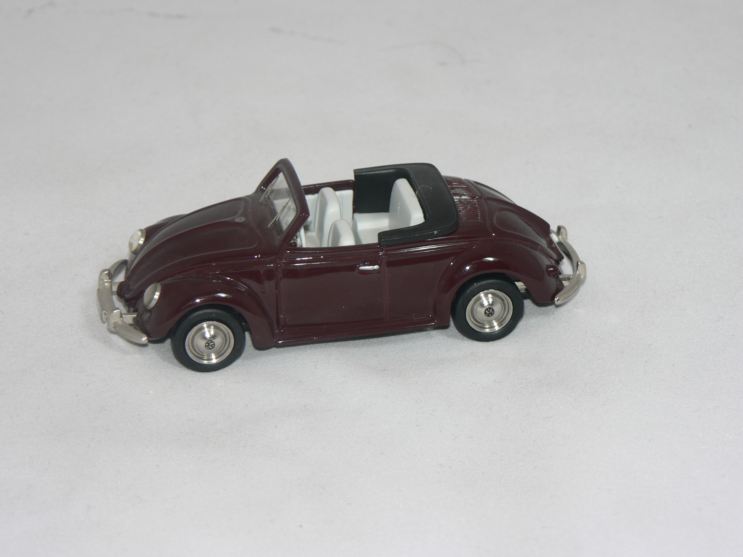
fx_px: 2790
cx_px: 372
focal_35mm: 130
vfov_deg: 11.4
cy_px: 278
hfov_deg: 15.2
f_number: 3.2
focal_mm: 21.6
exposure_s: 1/60
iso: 80
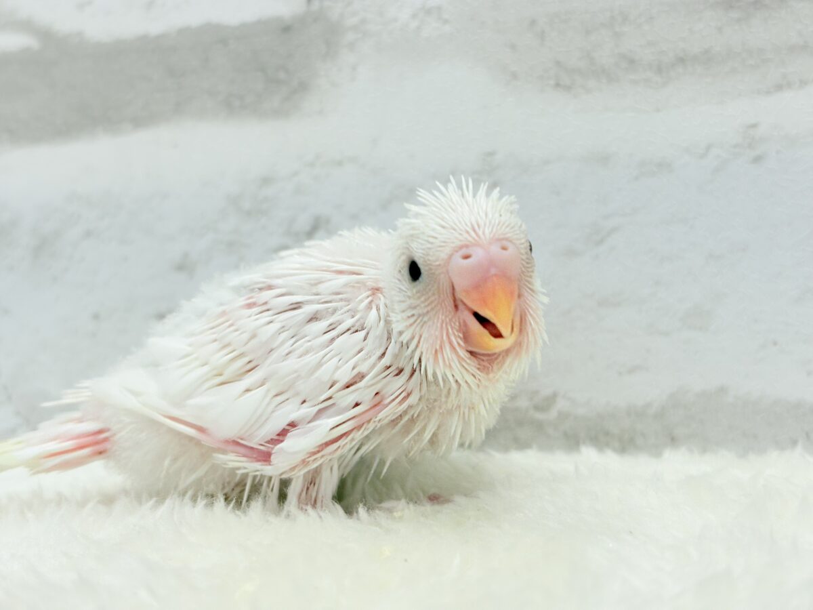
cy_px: 305
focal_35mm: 52
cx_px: 406
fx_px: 1221
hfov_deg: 36.8
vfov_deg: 28.0
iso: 50
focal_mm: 5.96
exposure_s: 1/100
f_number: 1.6
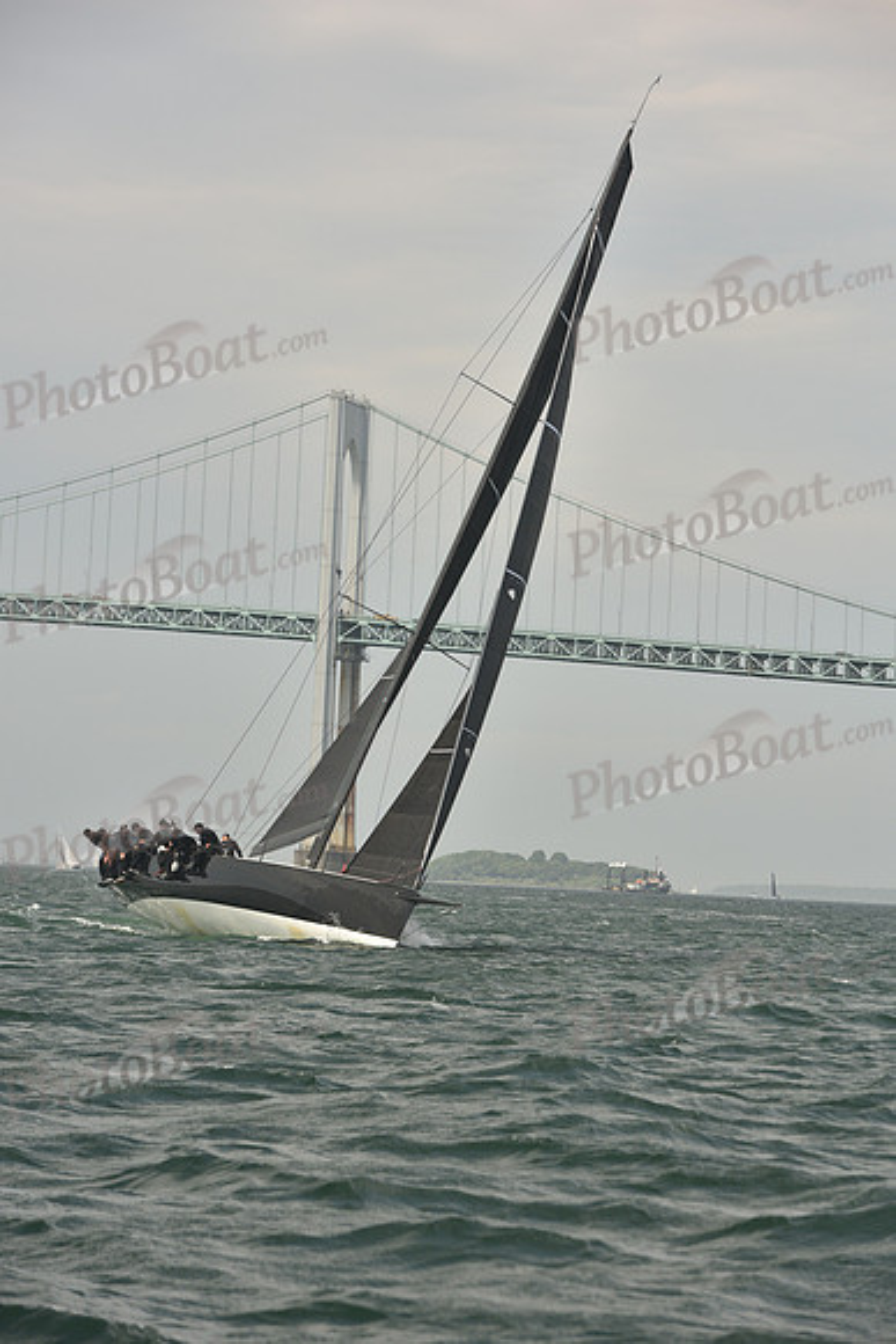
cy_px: 672
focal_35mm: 116
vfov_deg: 17.6
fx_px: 4328
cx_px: 448
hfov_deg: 11.8
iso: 250
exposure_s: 1/640
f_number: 5.6
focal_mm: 116
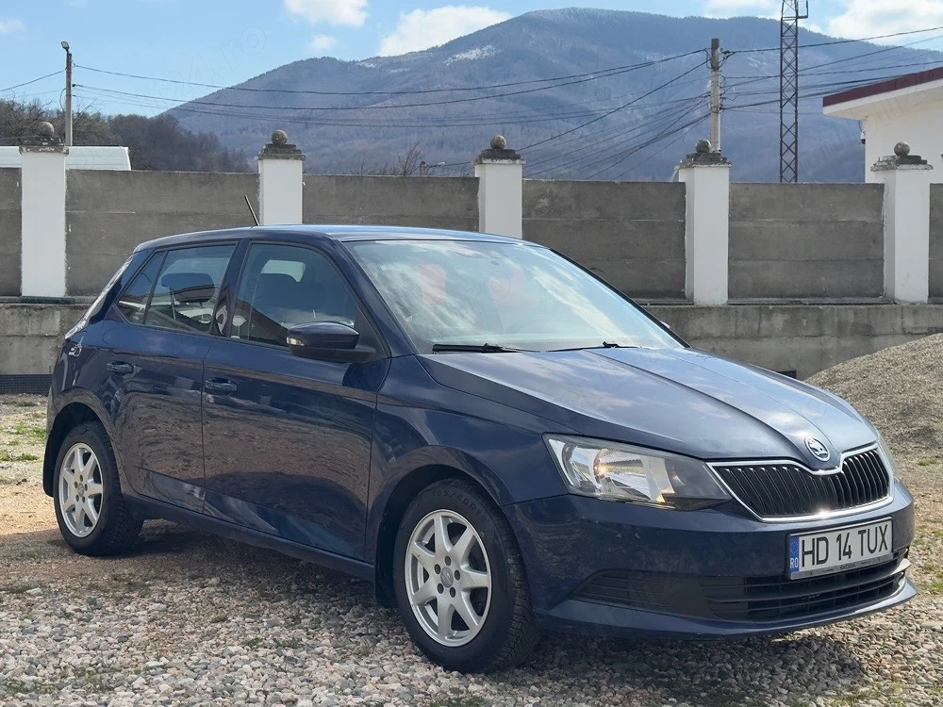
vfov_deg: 30.3
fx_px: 1308
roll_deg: -0.6
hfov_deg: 39.7
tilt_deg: -2.8
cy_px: 354
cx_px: 472
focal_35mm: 48
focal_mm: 6.76
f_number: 1.78
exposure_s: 1/2959
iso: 64
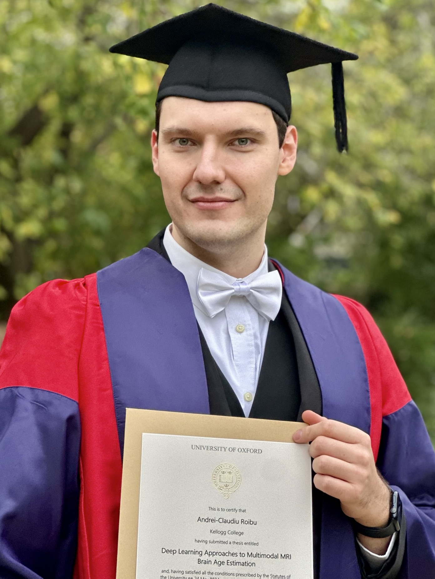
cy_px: 290
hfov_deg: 19.1
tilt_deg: +2.2
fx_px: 1290
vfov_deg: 25.3
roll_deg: +2.1
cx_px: 218
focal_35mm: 77
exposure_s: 1/121
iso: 160
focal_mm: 9
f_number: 2.8
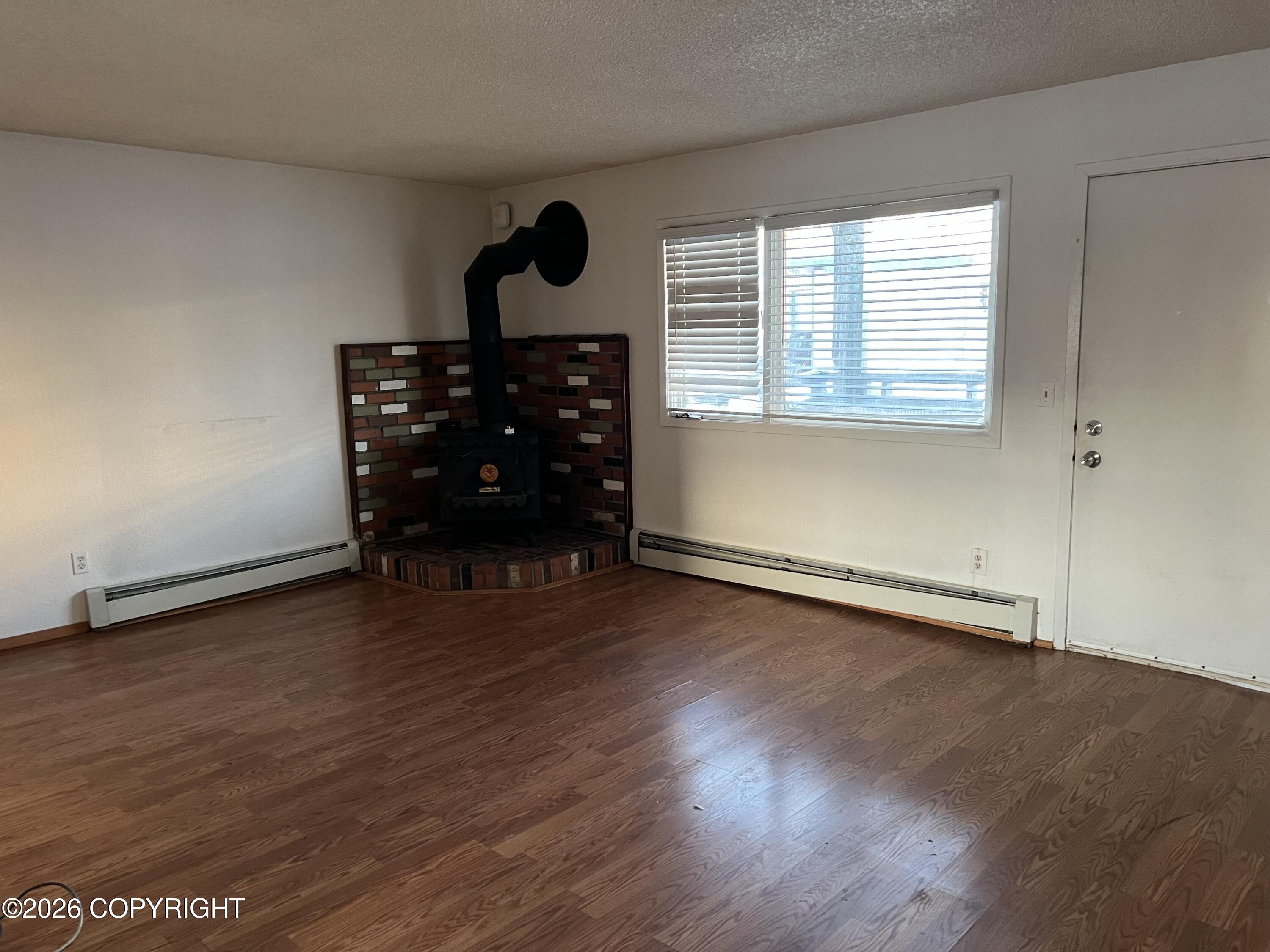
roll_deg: +2.3
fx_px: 954
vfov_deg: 53.1
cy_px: 476
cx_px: 635
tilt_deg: -9.7
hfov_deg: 67.3
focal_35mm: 26
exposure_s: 1/60
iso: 200
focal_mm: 5.7
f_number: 1.5
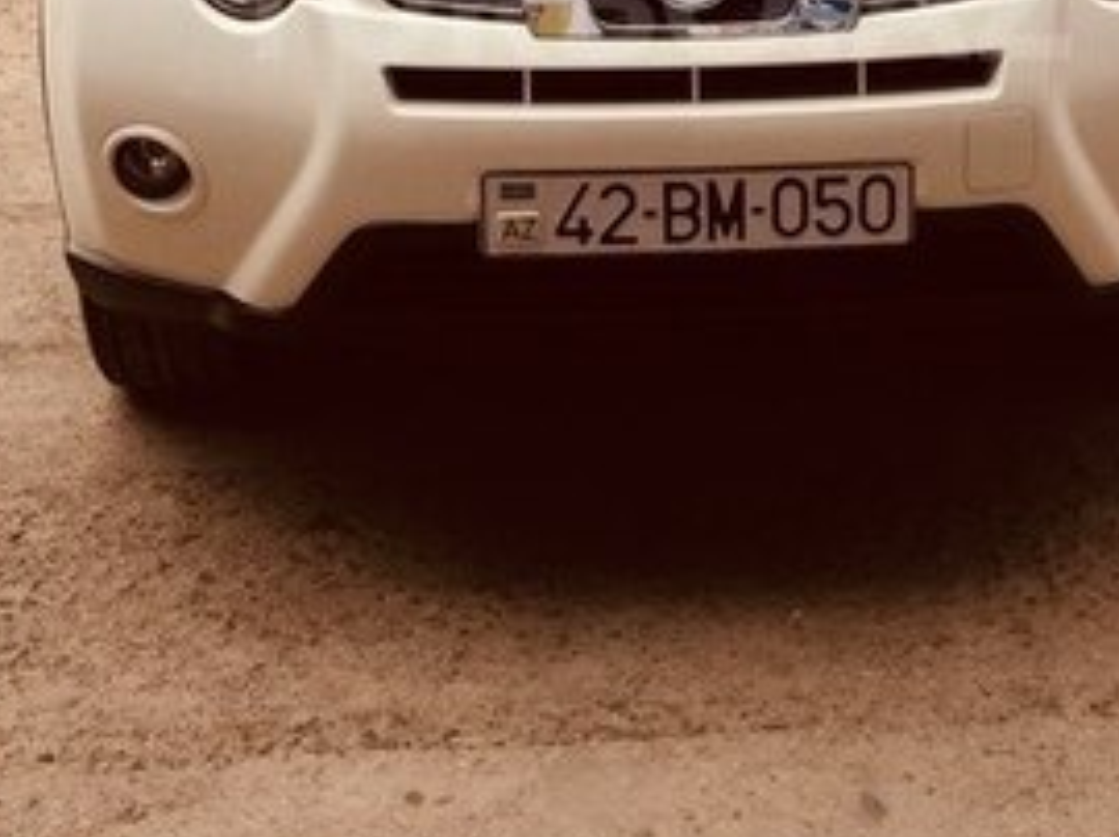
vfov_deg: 20.1
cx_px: 647
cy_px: -2
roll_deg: +0.0
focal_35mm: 71
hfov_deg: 27.4
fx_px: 2293
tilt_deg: -16.0
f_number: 2.2
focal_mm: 4.15
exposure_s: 1/2083
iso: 32
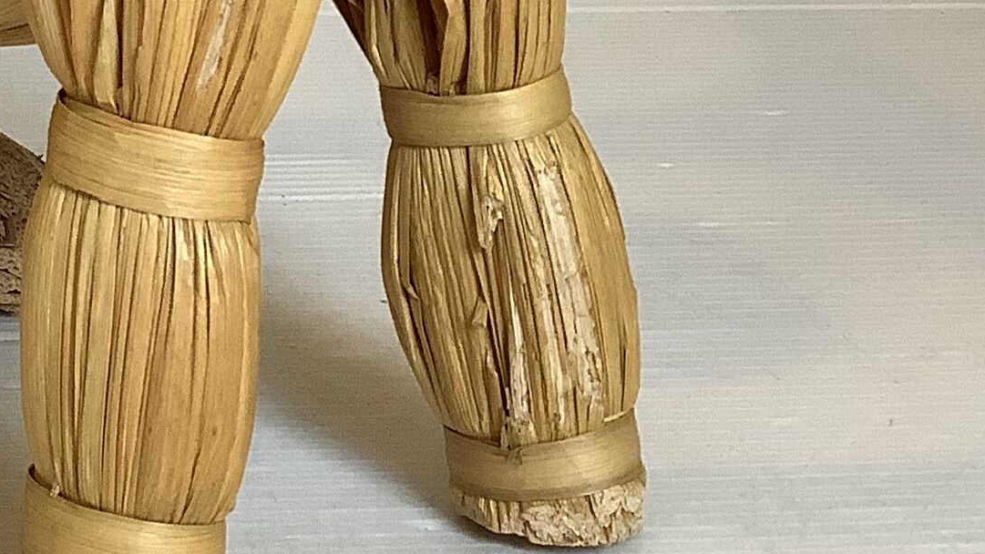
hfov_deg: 20.3
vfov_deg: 11.3
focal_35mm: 102
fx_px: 2664
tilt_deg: -8.9
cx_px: 12
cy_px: -328
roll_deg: +0.0
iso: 80
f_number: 2.4
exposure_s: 1/50
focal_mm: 3.3
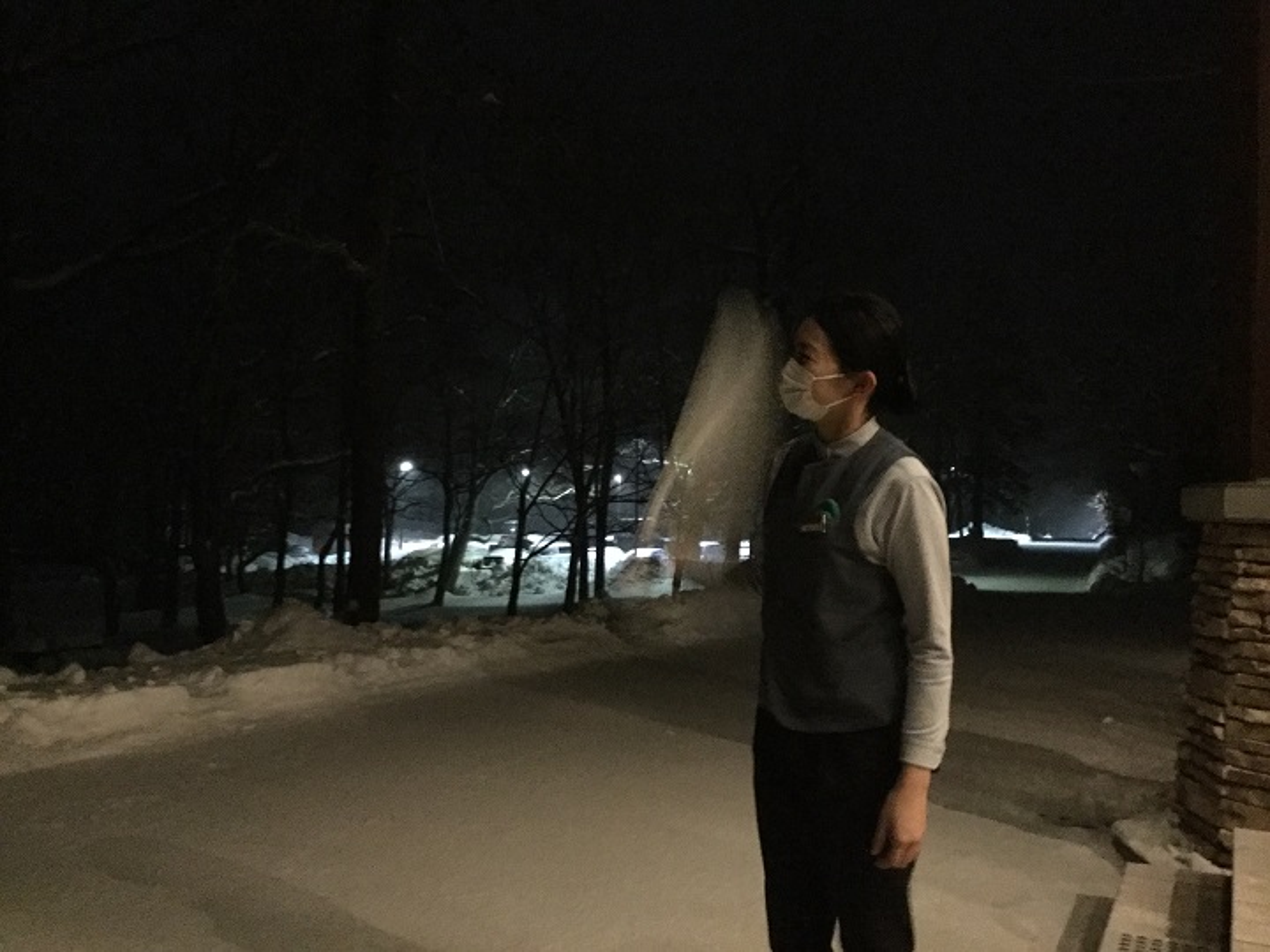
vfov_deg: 45.4
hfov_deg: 58.4
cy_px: 476
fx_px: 1137
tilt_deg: +0.7
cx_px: 635
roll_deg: -2.1
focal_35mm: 31
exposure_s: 1/15
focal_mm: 3.3
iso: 800
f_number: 2.4
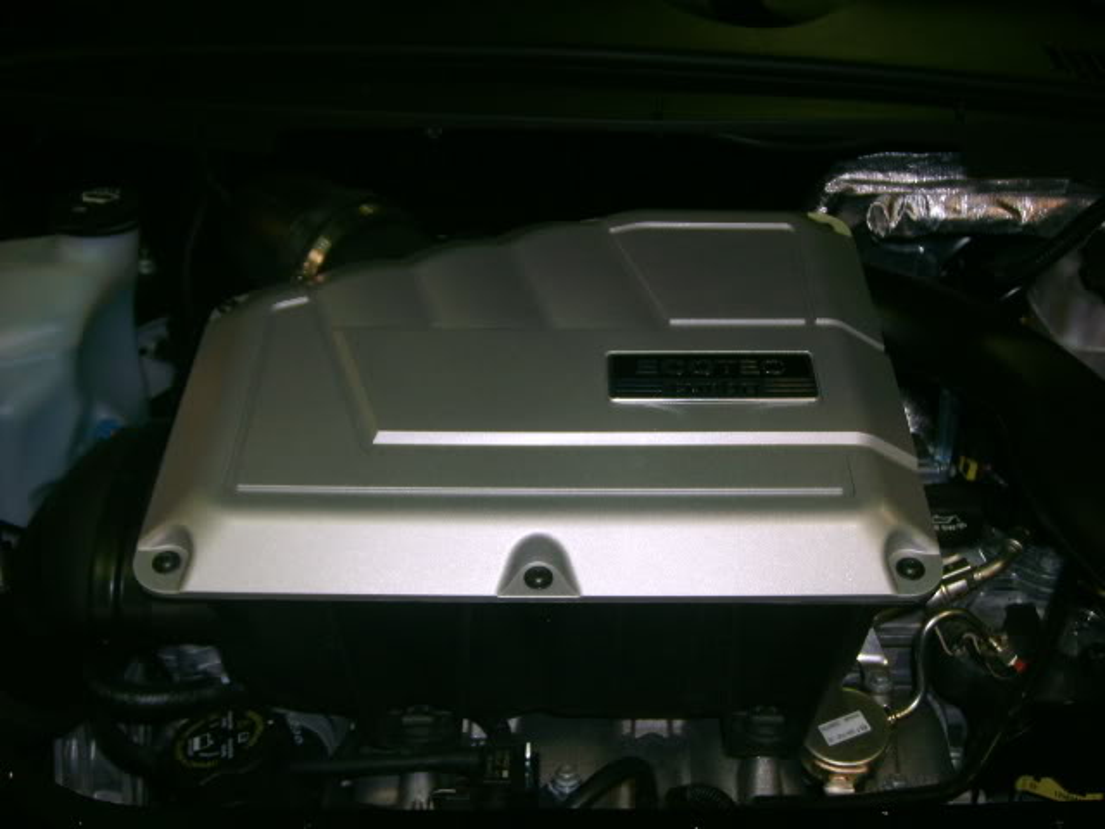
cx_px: 552
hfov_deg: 52.6
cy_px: 414
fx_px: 1117
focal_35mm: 35
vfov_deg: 40.7
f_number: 2.8
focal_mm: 5.8
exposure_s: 1/30
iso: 100
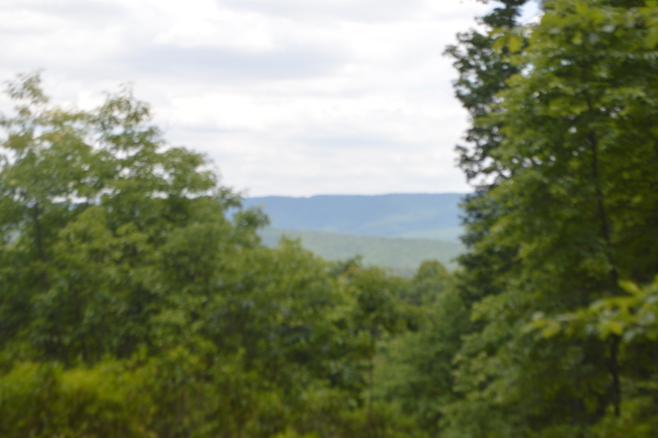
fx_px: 1205
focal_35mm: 66
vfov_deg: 20.6
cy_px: 219
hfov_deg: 30.5
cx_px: 329
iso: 100
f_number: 7.1
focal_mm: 44
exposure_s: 1/200
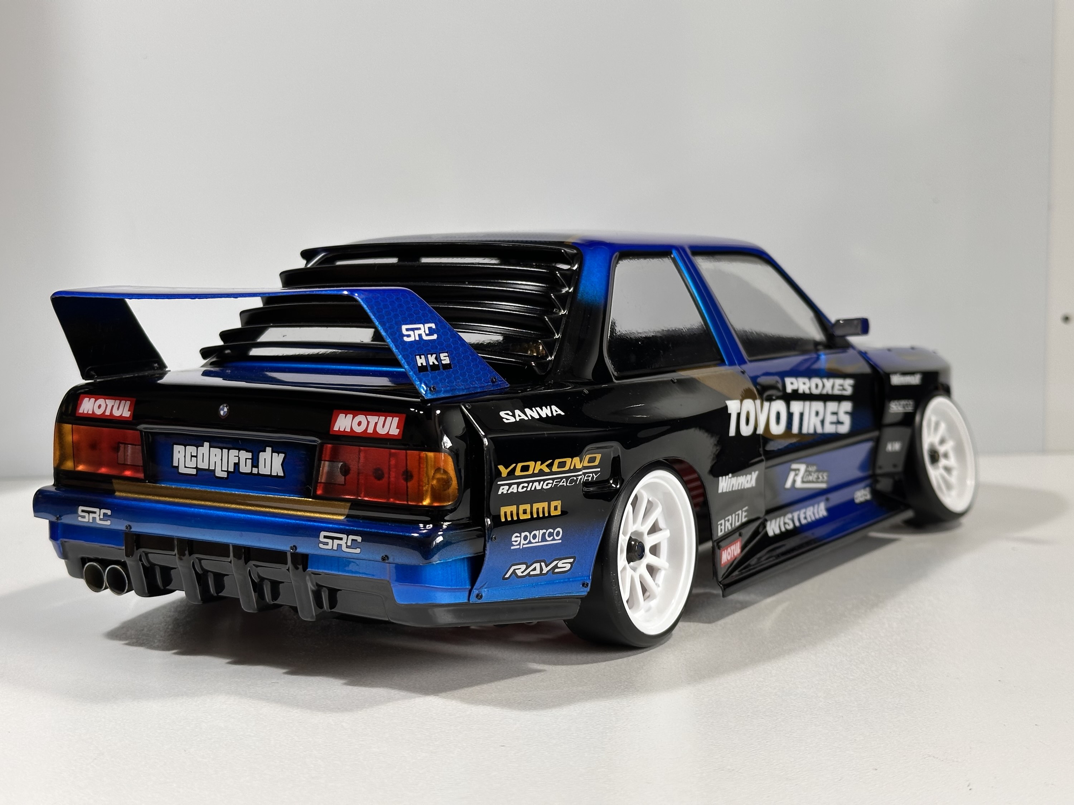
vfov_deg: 30.3
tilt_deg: -5.7
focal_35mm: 48
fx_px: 1489
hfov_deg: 39.7
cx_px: 537
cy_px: 402
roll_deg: +0.2
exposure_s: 1/100
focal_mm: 6.86
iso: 64
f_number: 1.78
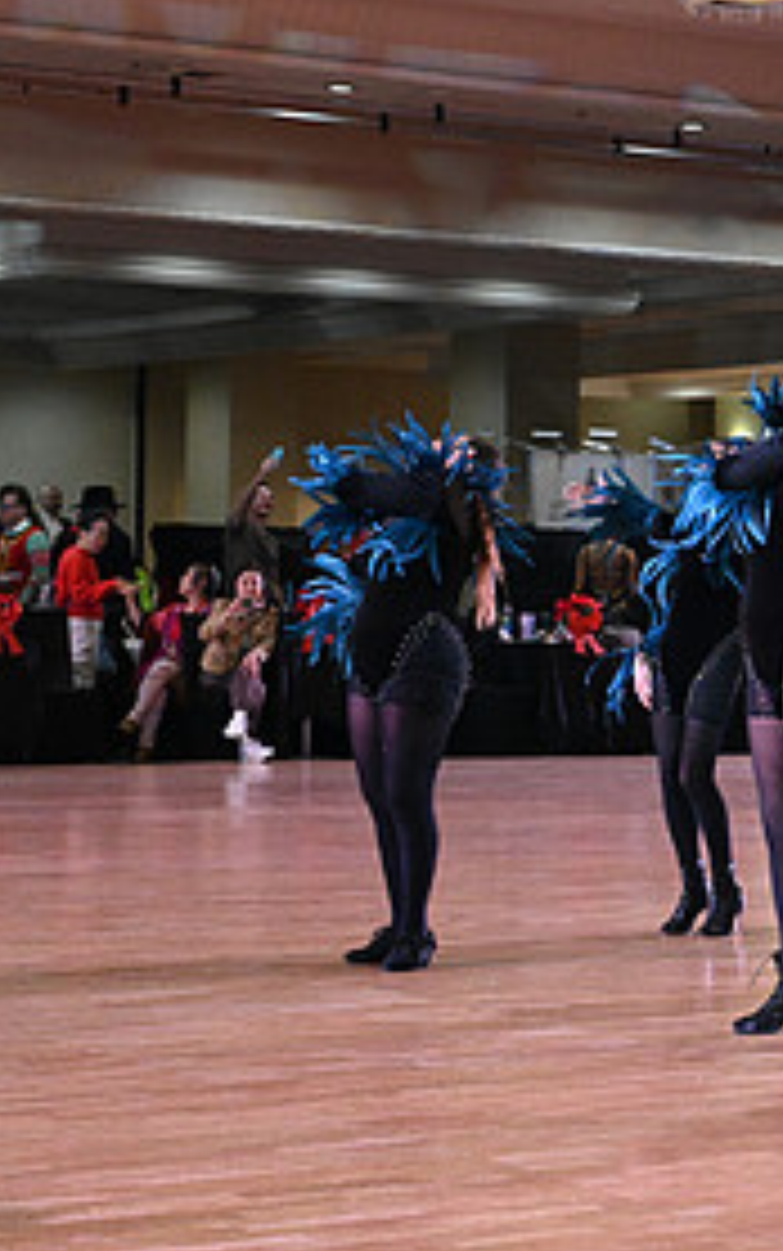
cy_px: 614
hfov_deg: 12.0
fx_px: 3479
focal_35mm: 102
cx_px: 1300
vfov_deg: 20.4
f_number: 5.6
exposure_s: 1/320
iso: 6400
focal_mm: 48
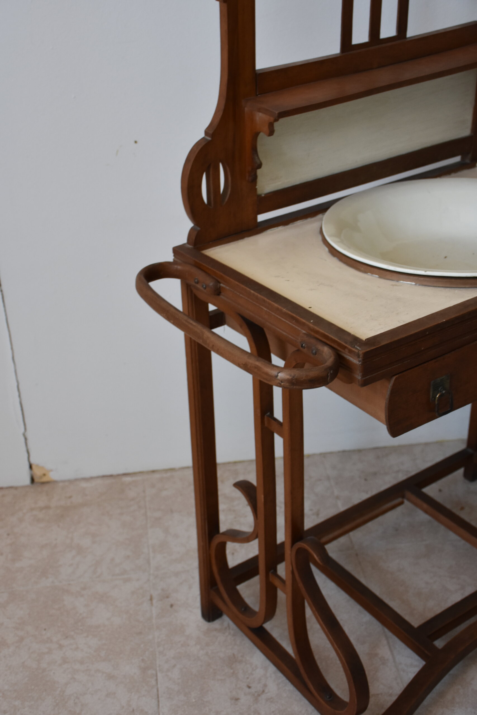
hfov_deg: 28.1
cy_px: 358
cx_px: 238
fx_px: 954
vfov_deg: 41.1
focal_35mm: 48
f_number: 4.5
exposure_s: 1/80
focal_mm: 32
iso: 800
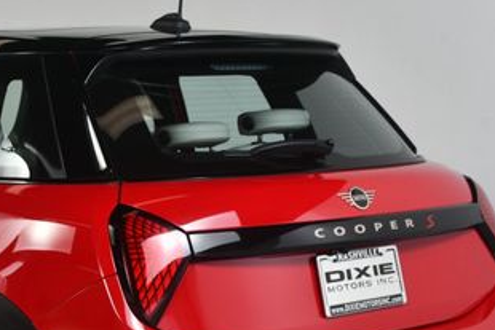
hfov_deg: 20.1
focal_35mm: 99
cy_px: 282
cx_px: 34
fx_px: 1362
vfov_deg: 13.7
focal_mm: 32
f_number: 11
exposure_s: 1/160
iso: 100
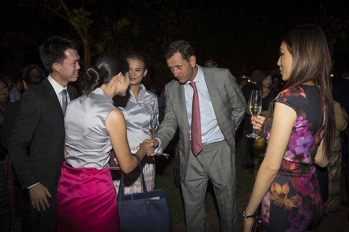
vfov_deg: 53.1
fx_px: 233
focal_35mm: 24
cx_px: 174
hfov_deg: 73.8
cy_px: 116
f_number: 5
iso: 400
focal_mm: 24
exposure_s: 1/60
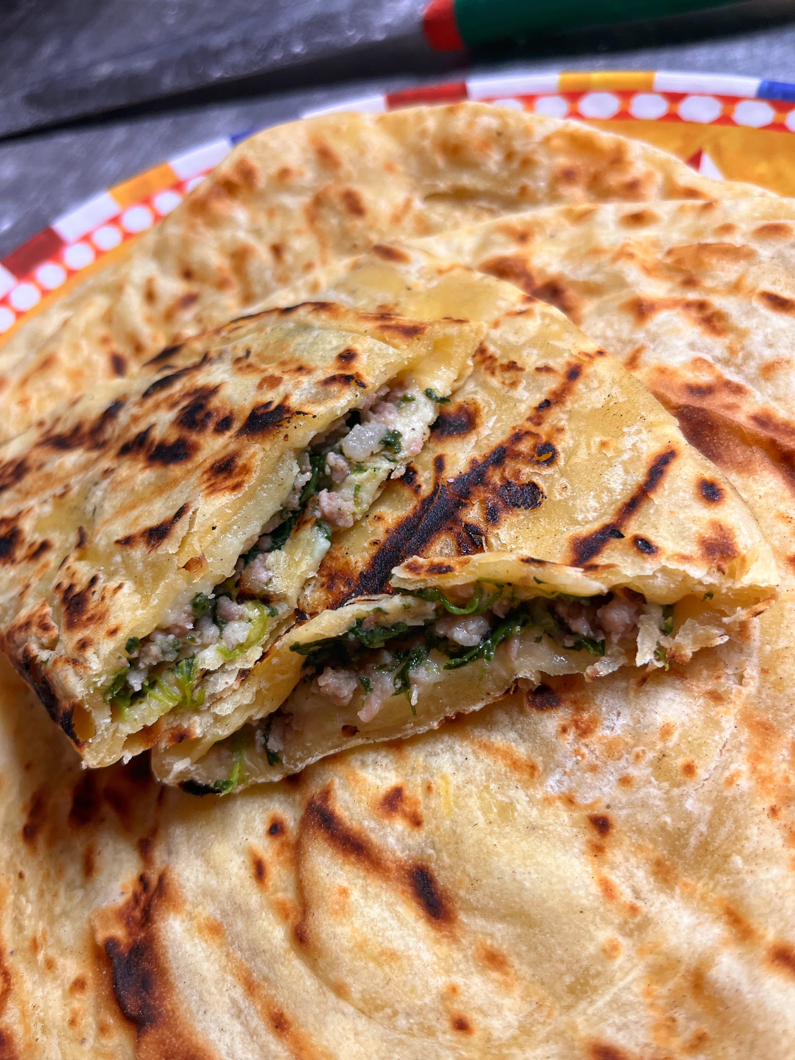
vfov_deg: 67.3
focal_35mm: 26
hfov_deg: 53.1
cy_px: 530
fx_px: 796
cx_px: 398
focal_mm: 5.1
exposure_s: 1/100
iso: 100
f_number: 1.6
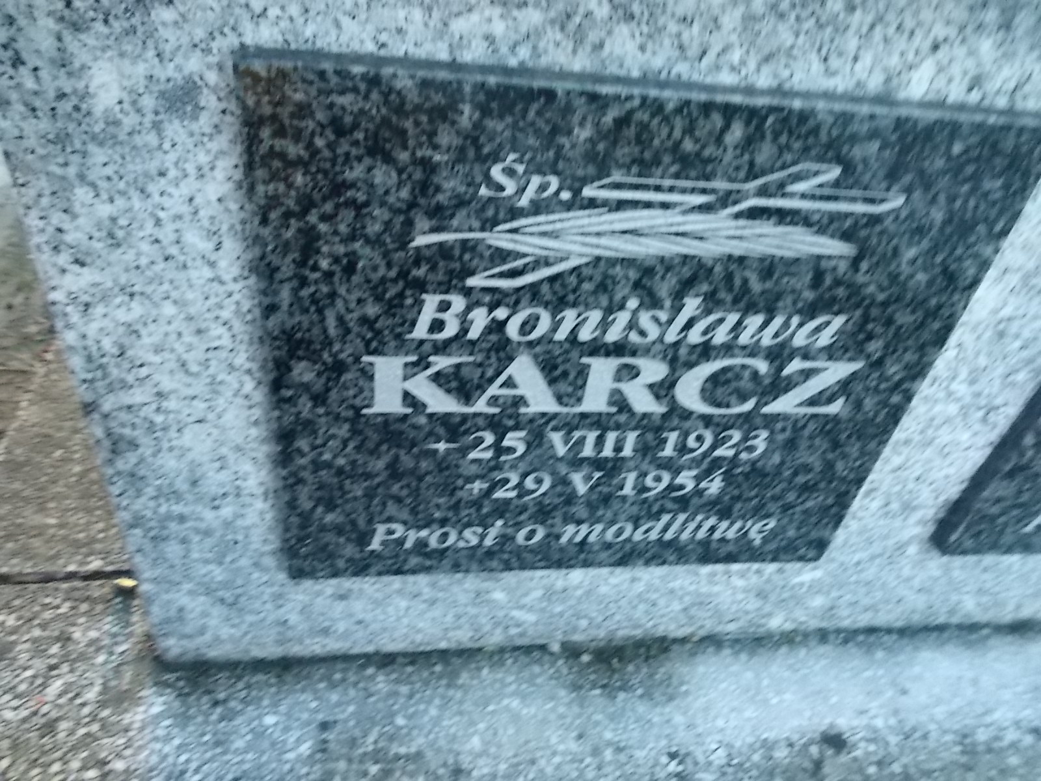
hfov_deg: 67.3
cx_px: 520
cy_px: 390
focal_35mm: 26
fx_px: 782
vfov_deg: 53.1
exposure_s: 1/40
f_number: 3.2
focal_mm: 4.6
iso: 400
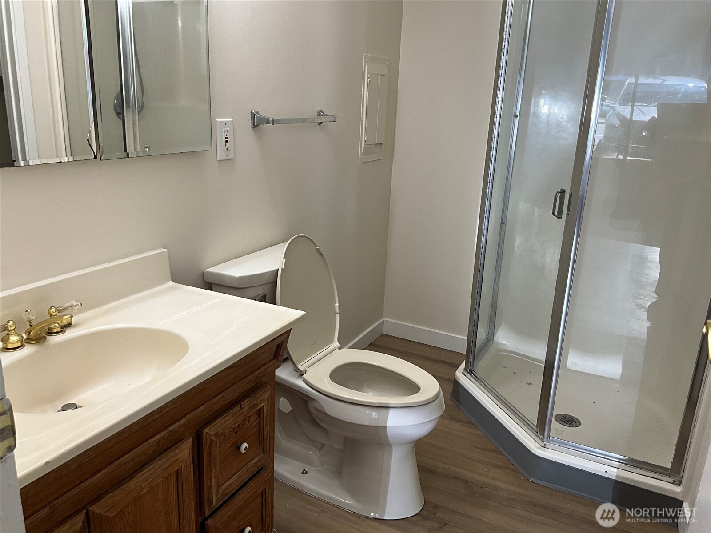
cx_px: 356
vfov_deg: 48.2
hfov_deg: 61.7
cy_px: 266
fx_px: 596
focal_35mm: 29
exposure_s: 1/120
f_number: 1.8
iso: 50
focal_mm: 3
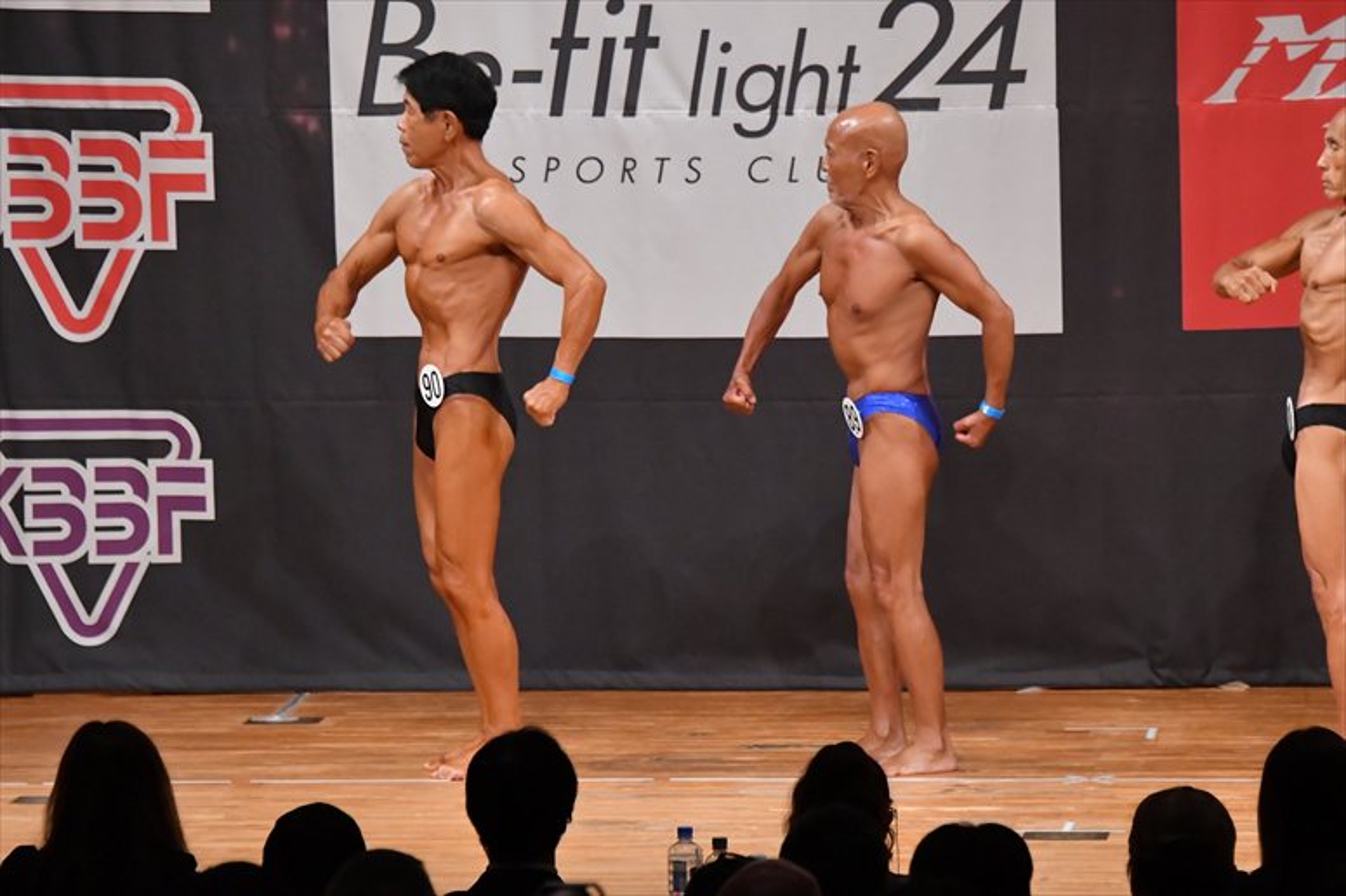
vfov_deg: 5.1
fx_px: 10090
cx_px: 673
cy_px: 448
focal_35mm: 270
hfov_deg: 7.6
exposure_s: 1/400
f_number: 5.6
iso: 7200
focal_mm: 180
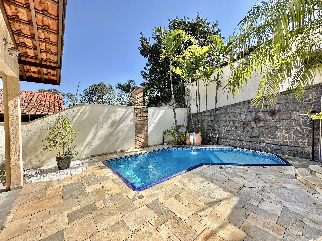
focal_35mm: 14
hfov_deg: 102.1
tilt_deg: -1.1
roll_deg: +0.4
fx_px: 130
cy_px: 120
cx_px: 161
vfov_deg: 85.7
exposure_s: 1/703
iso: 40
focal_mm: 2.22
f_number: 2.2
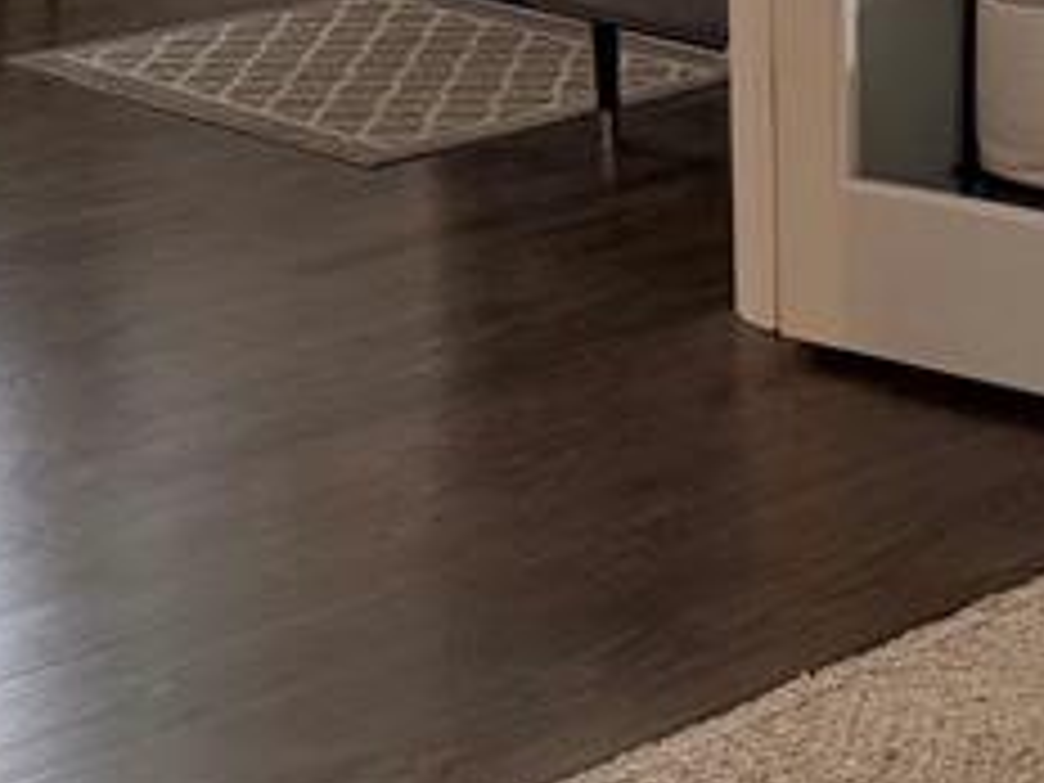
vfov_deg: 13.5
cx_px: 1593
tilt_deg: -8.5
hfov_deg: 16.7
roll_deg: -0.4
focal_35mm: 106
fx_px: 3197
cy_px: -198
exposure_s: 1/60
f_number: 1.78
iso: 320
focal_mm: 6.76
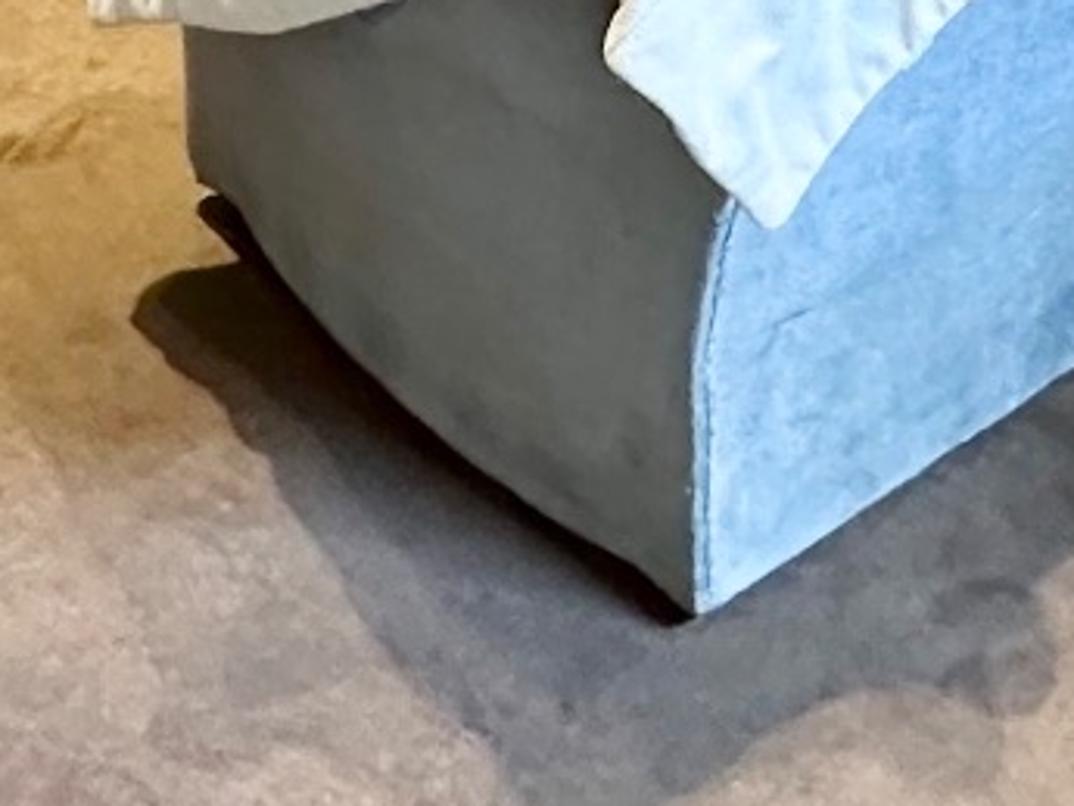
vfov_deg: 13.8
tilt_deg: -9.4
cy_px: -1015
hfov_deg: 23.5
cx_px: 660
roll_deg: +0.9
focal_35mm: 83
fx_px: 2576
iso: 320
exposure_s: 1/50
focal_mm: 2.22
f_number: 2.2
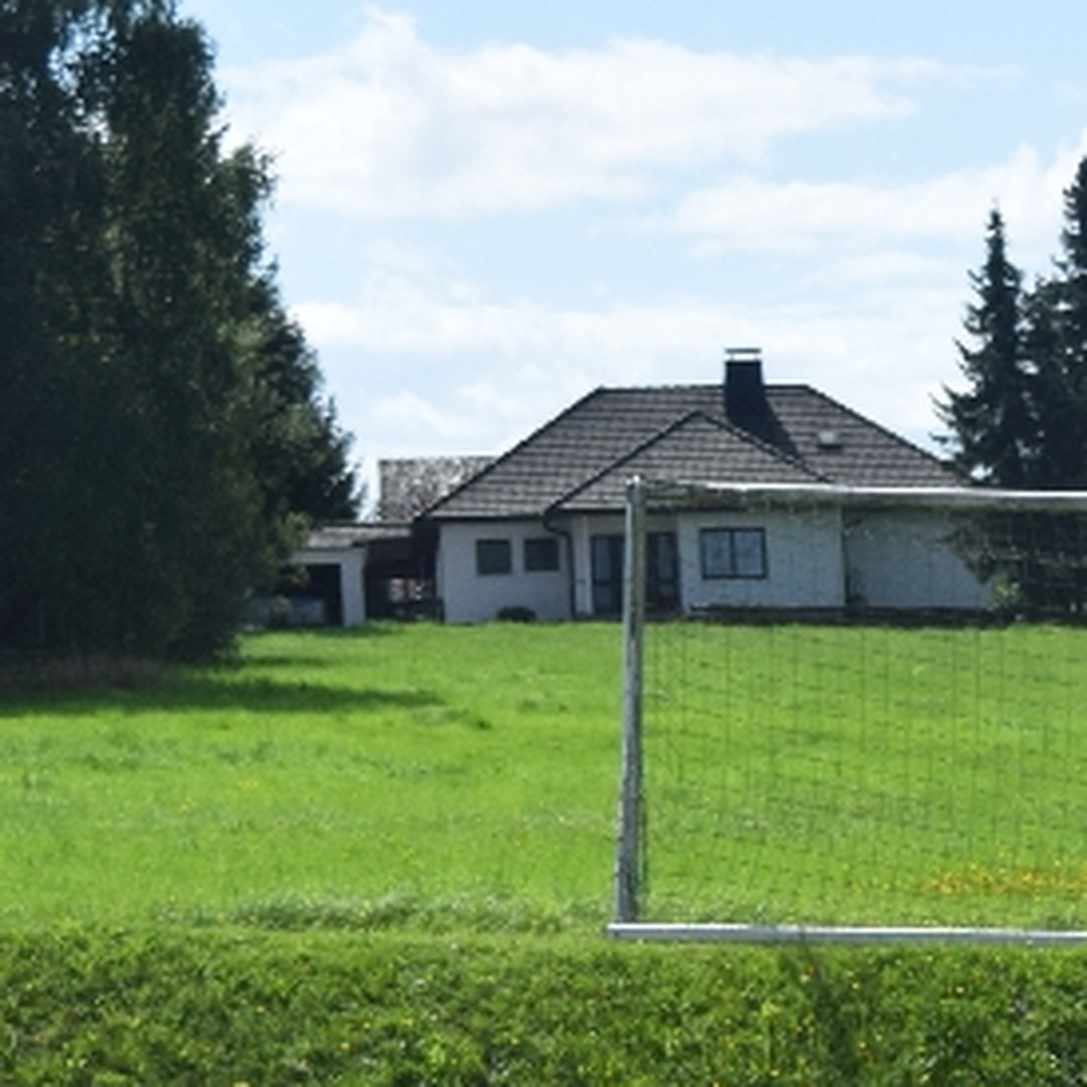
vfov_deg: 9.0
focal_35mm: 190
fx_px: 6750
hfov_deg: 8.8
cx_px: 1948
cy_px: 1504
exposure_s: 1/1600
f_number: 7.1
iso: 400
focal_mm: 34
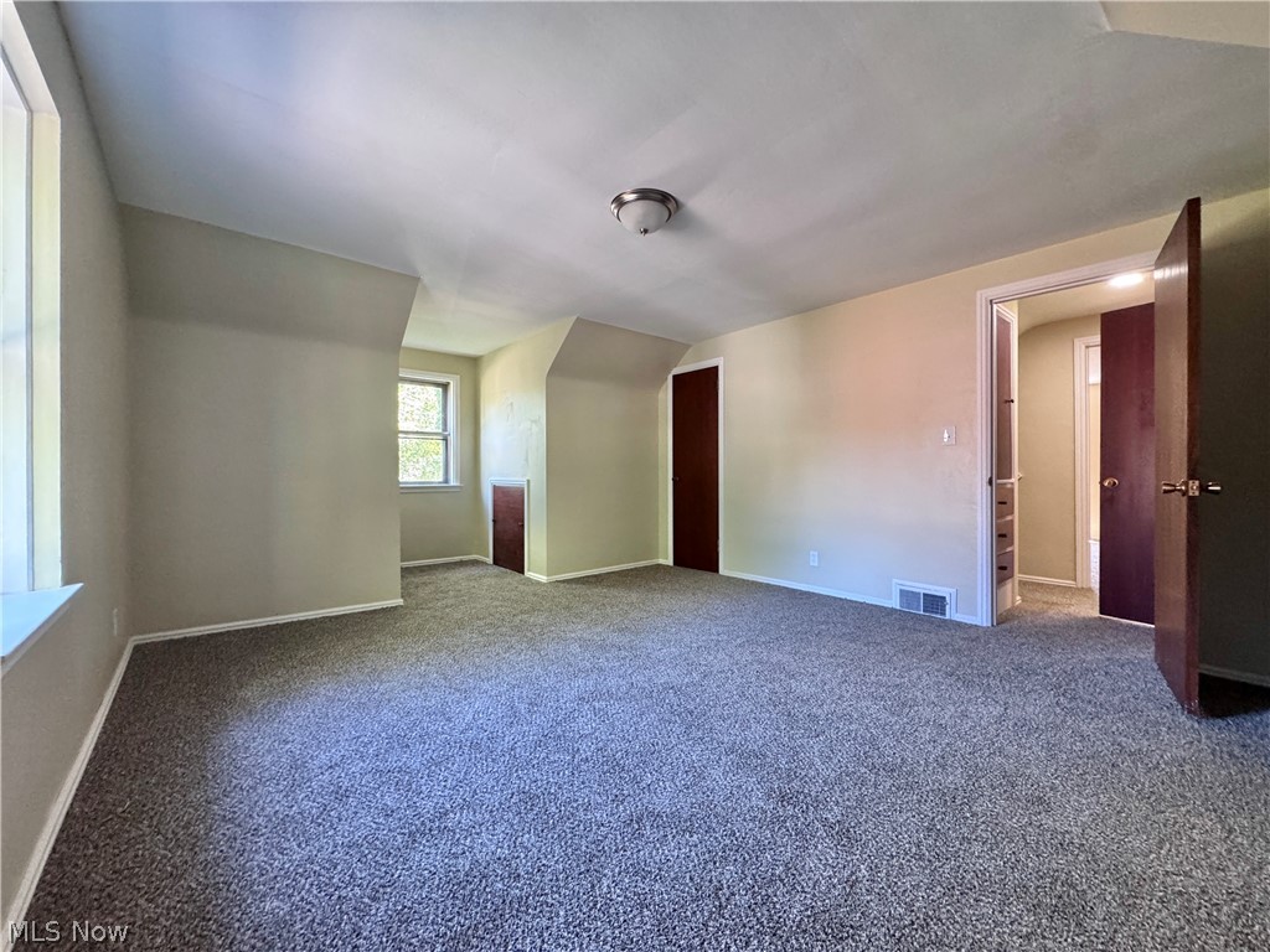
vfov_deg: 85.7
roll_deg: +0.1
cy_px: 476
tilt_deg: -0.9
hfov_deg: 102.1
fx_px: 514
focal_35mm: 14
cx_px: 635
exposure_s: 1/60
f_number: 2.2
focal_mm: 2.22
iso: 400
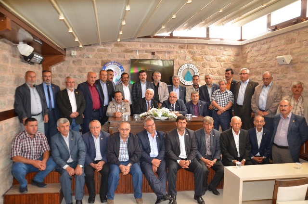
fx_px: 269
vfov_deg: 41.5
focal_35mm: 32
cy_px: 102
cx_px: 154
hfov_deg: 59.6
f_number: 4
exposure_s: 1/60
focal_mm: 21
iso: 800
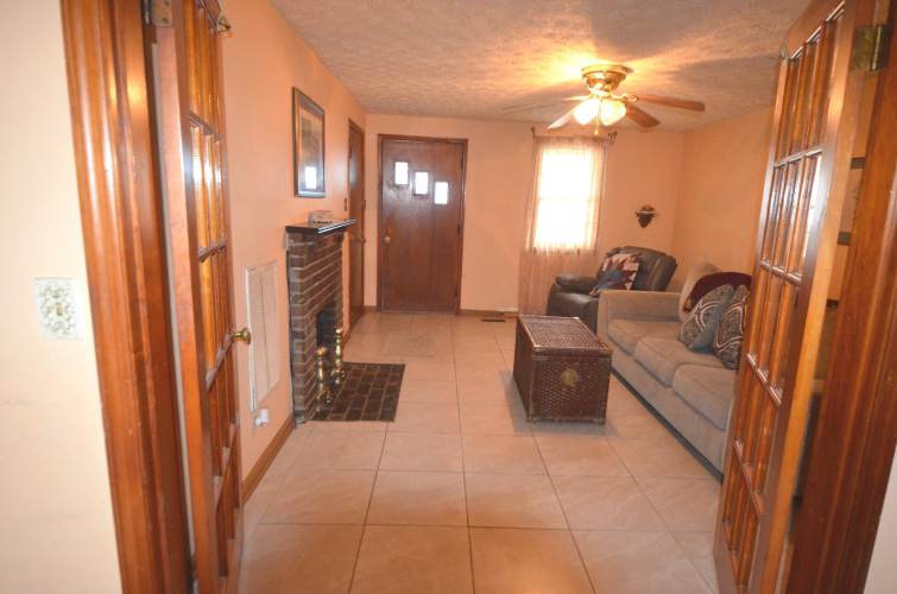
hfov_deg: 81.3
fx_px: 522
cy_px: 297
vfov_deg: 59.3
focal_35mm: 21
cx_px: 448
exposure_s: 1/60
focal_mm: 14
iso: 3200
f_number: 4
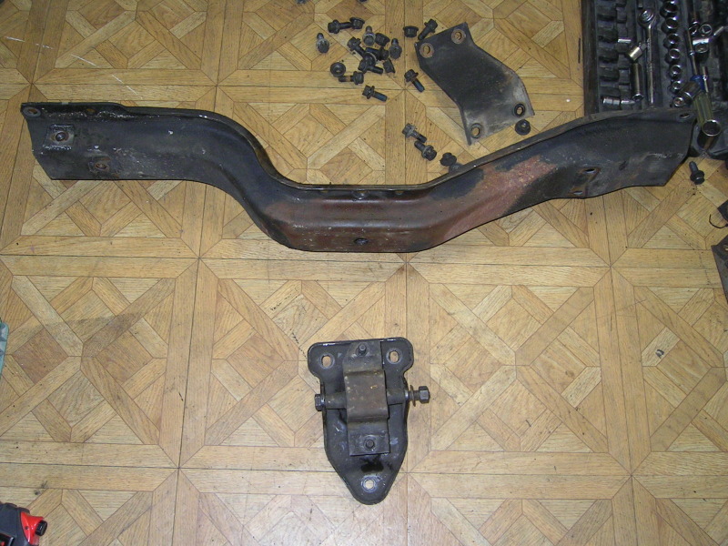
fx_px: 757
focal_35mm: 36
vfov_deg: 39.7
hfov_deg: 51.4
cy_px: 273
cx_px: 364
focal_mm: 5.6
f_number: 2.8
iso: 100
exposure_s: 1/30
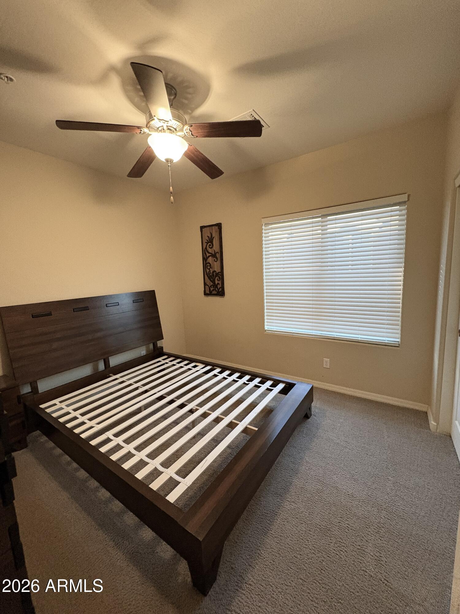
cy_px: 307
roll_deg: +2.0
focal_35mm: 14
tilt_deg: -7.0
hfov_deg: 85.7
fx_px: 248
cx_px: 230
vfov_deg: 102.1
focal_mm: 2.22
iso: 500
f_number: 2.2
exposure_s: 1/60
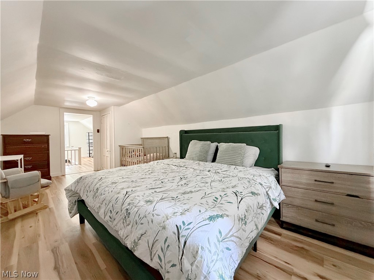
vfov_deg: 85.7
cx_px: 187
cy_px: 140
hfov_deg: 102.1
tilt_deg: -2.3
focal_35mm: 14
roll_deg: +0.3
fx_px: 151
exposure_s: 1/60
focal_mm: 2.22
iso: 640
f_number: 2.2
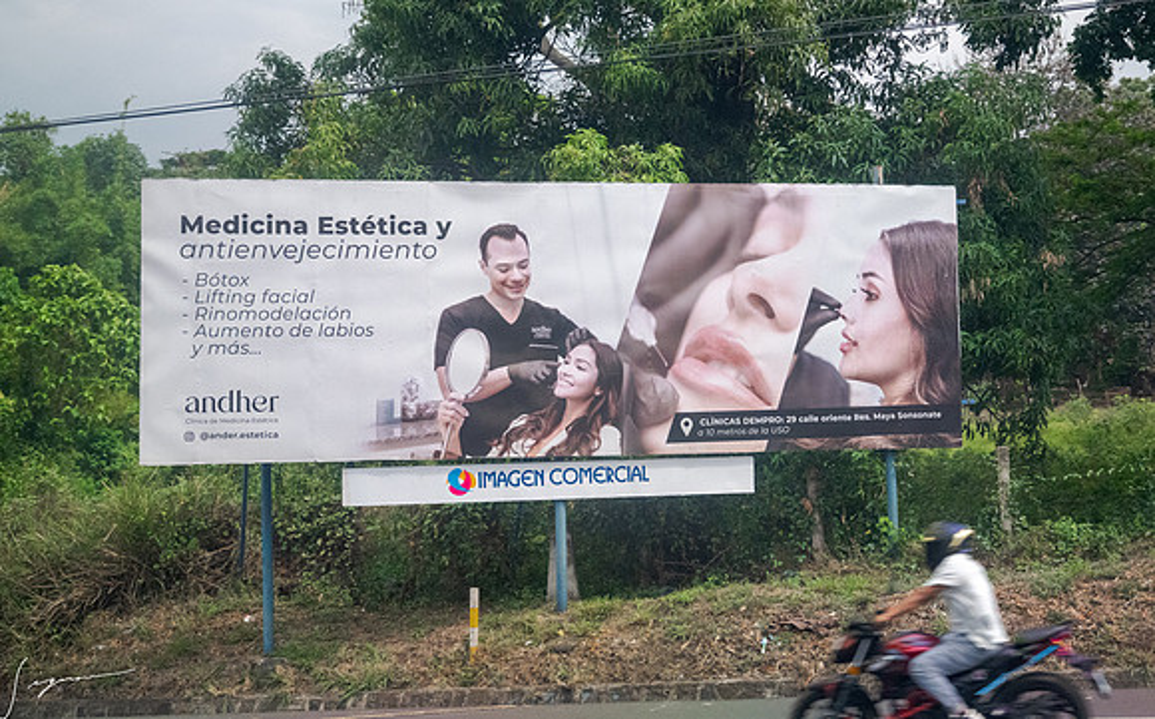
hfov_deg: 37.6
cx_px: 661
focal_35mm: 54
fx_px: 1690
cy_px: 268
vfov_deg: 23.9
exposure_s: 1/400
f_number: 4
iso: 3200
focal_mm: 44
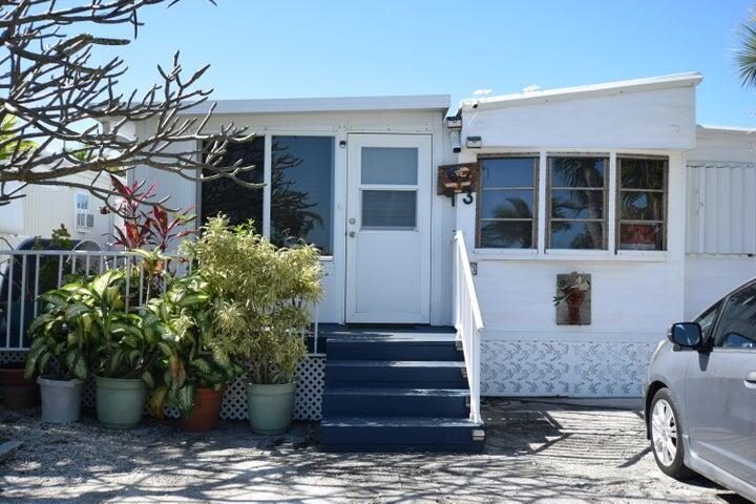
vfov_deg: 36.9
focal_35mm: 36
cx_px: 378
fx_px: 756
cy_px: 252
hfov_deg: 53.1
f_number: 7.1
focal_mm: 24
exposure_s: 1/320
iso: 200
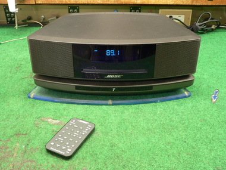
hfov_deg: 43.9
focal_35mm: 43
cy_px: 85
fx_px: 281
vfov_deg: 33.6
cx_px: 113
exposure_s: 1/6
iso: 200
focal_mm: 7.1
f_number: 2.8
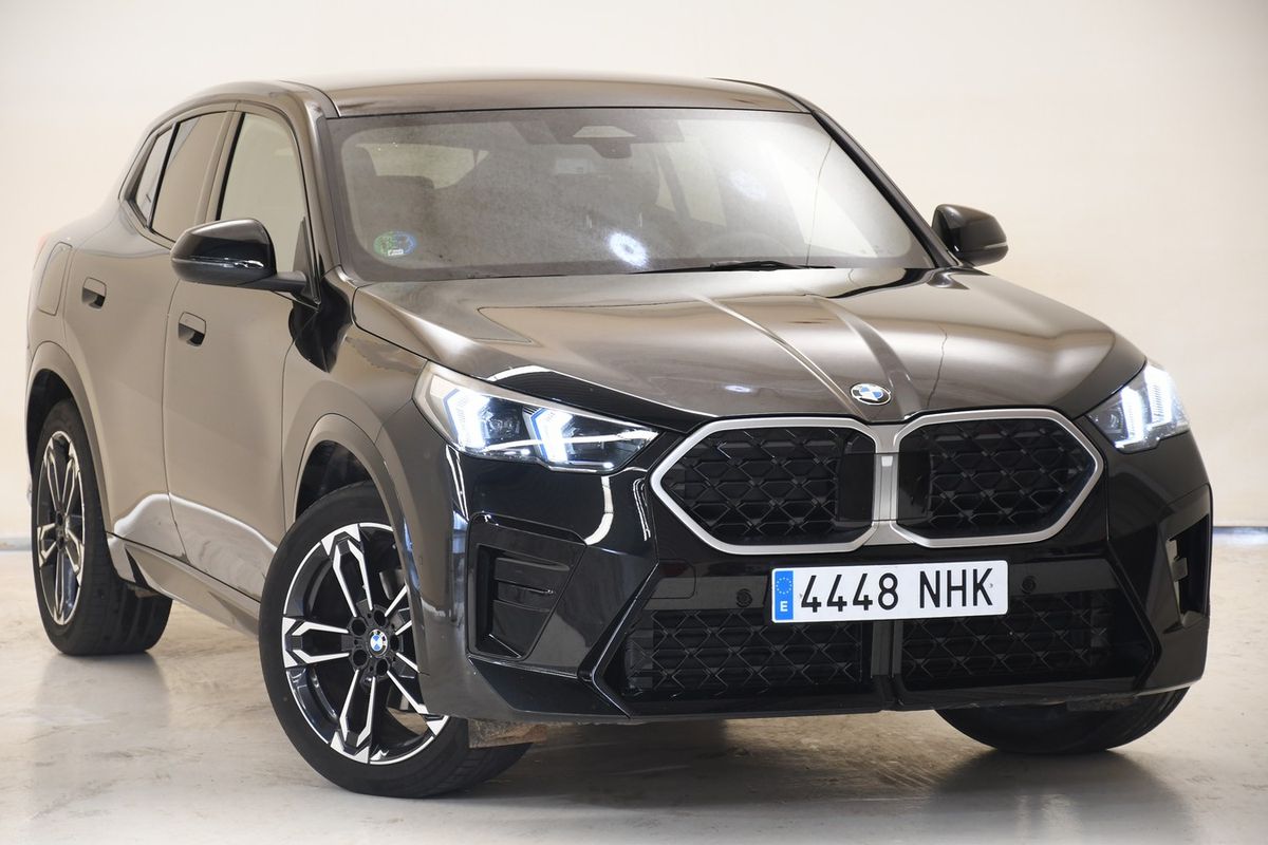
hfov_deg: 16.1
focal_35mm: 127
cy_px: 422
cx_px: 634
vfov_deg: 10.8
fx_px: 4473
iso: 640
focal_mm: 85
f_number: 5.3
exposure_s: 1/25
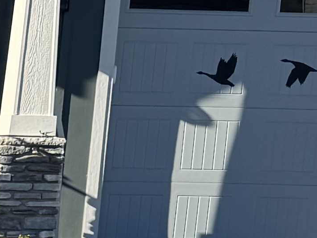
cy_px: 516
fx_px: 1759
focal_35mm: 192
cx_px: -472
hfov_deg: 9.1
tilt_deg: -12.4
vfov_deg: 7.4
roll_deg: -1.5
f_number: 1.78
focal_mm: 6.76
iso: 80
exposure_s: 1/2105
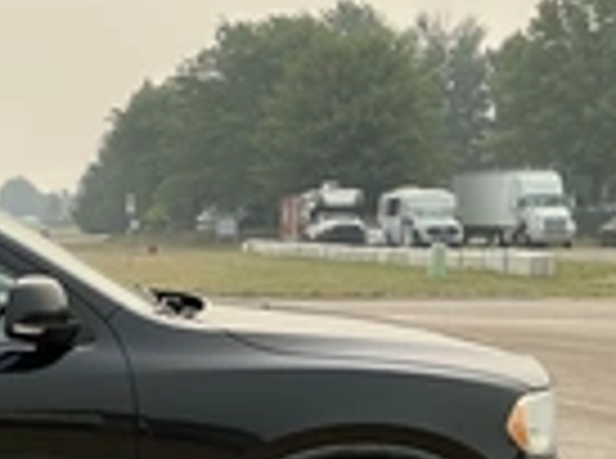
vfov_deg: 17.5
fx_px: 1455
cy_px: 450
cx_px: -220
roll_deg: +2.2
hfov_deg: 21.3
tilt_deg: -4.9
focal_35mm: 82
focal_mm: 3
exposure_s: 1/1490
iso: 25
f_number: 1.8
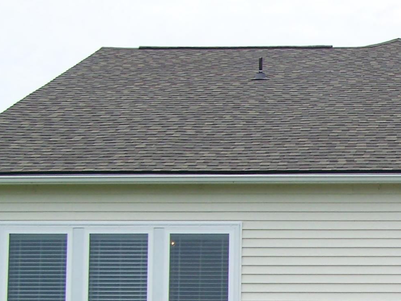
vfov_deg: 12.7
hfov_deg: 16.3
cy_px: 326
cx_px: 514
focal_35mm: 115
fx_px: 1332
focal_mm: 6.3
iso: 64
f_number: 4
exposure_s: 1/640
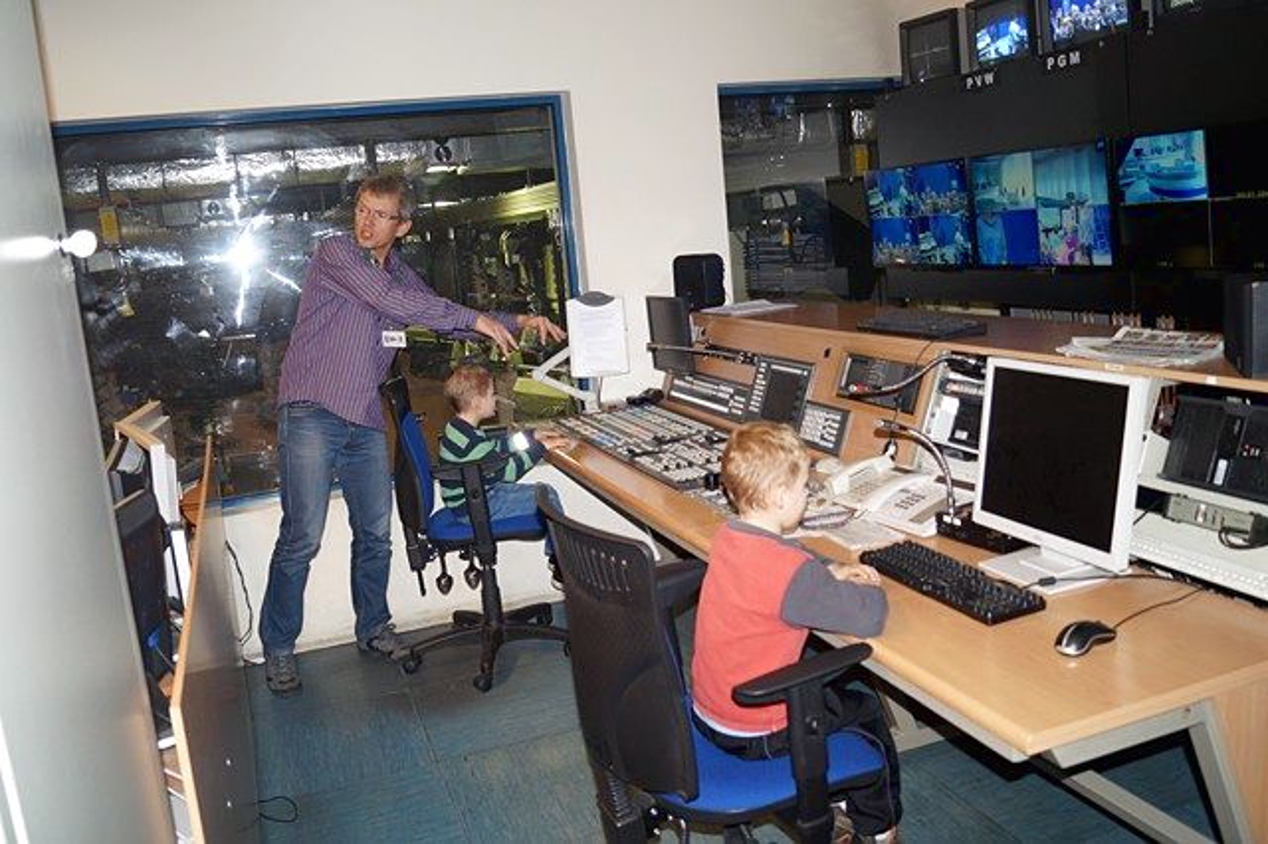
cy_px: 422
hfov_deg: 62.0
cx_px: 634
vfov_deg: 43.6
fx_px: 1056
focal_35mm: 30
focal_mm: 20
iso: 640
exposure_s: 1/80
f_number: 3.5
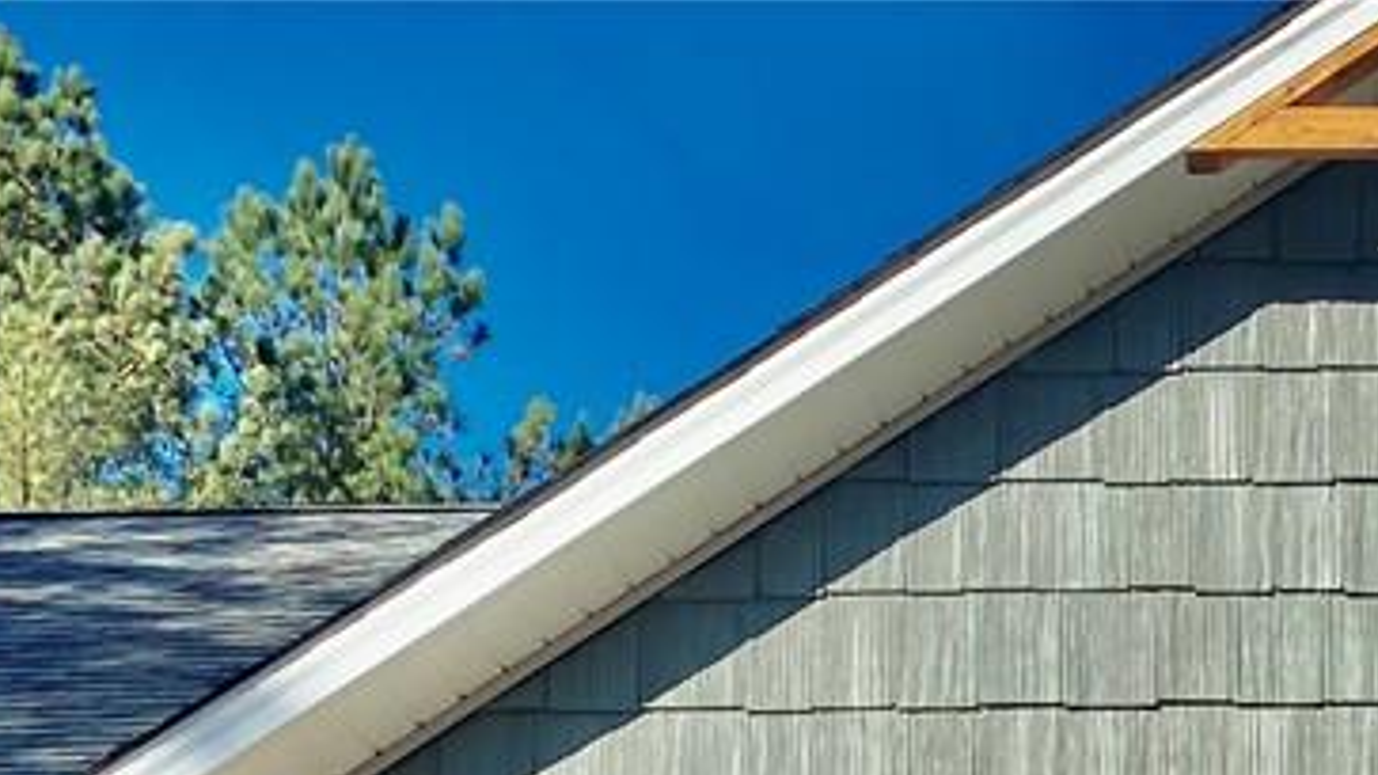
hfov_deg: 24.7
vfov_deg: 13.4
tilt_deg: +6.7
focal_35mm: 80
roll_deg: +0.7
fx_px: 2922
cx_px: 1530
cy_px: 1455
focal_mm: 4.25
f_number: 1.8
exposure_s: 1/2967
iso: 32
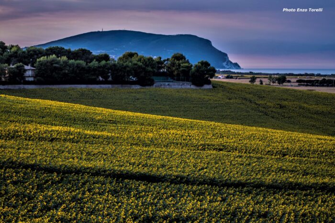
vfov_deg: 16.5
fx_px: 767
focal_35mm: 82
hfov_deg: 24.6
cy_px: 112
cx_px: 168
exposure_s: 1/100
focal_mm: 55
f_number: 5.6
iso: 100
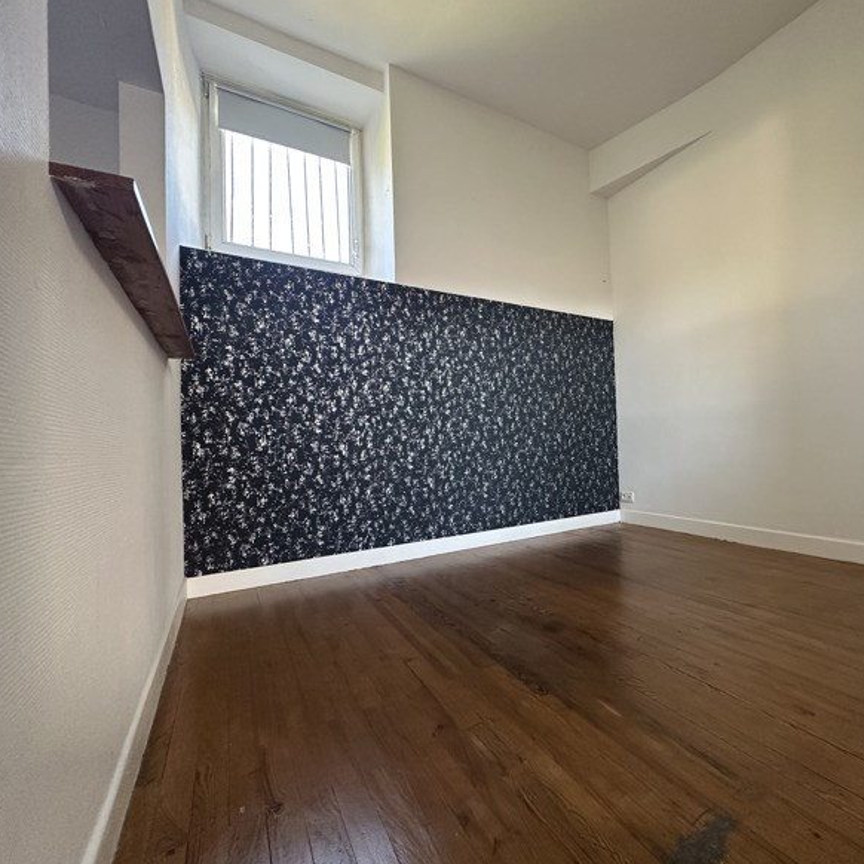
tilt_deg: +1.2
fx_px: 480
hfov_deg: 81.6
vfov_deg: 84.0
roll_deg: +2.1
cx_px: 564
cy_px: 432
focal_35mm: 17
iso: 320
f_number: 2.2
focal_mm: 2.22
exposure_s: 1/75
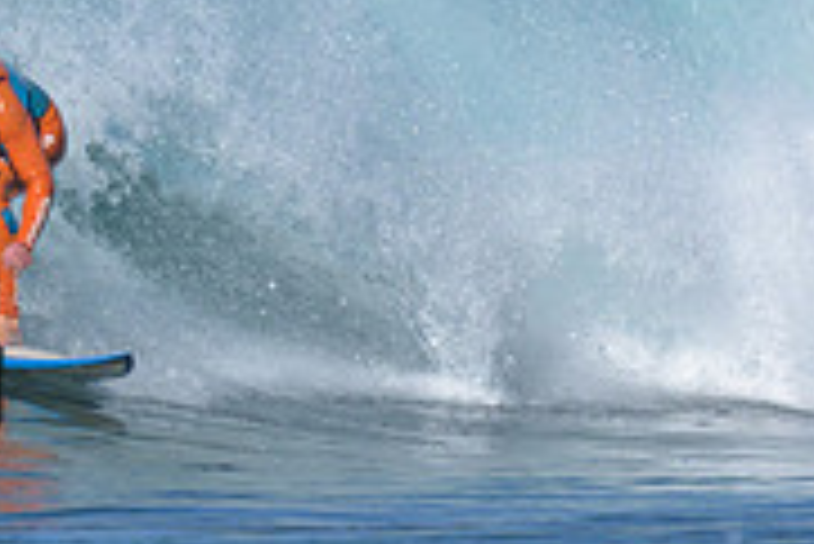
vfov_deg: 0.4
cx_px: -372
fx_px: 79924
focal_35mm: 3532
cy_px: 130
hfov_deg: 0.6
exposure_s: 1/2000
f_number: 6.3
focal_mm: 800
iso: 220
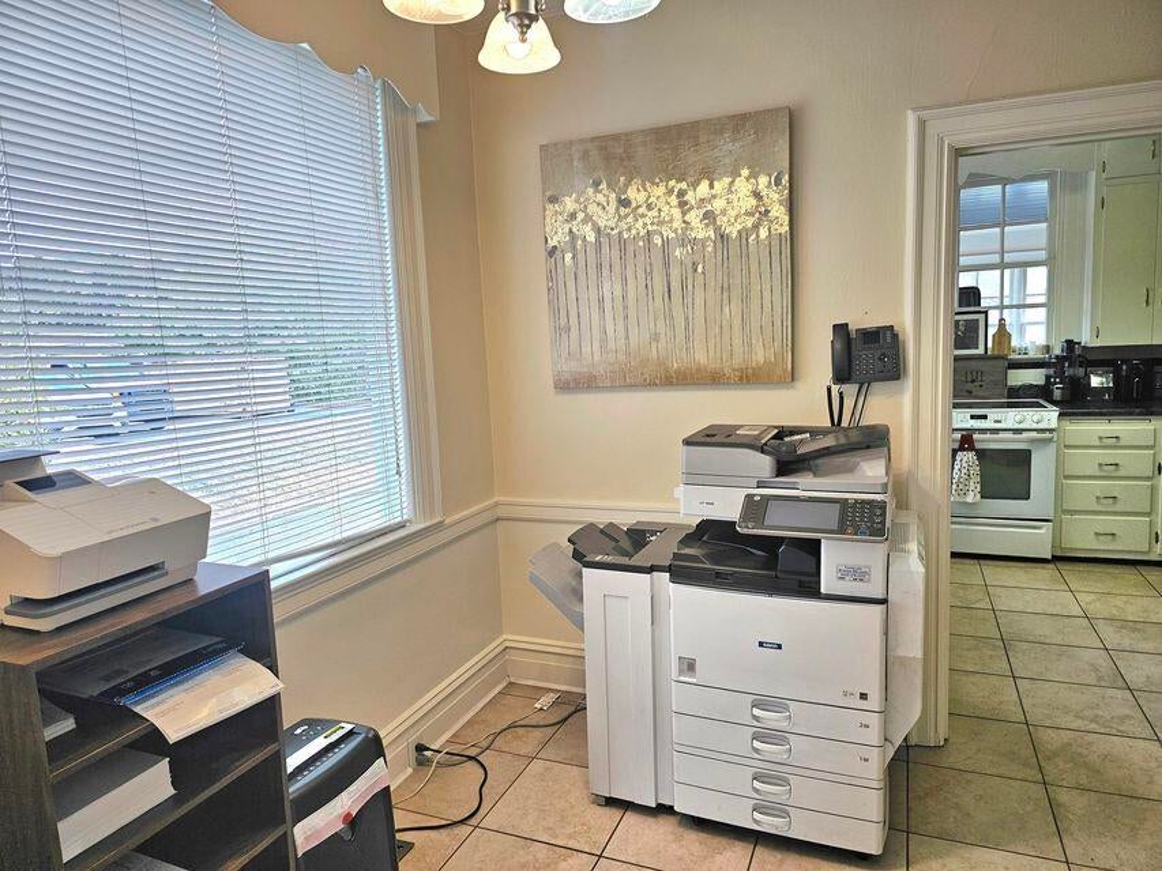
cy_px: 436
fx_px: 772
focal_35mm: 23
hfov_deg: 73.9
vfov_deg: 58.9
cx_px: 581
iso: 64
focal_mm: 6.3
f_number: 1.7
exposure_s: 1/208
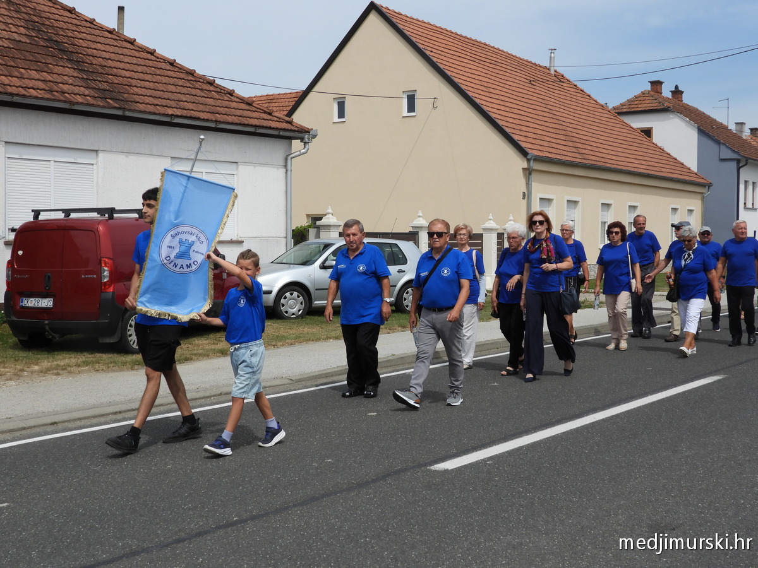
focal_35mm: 44
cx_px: 379
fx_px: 963
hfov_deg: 42.9
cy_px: 284
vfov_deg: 32.9
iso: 100
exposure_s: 1/2000
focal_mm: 7.9
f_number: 3.2
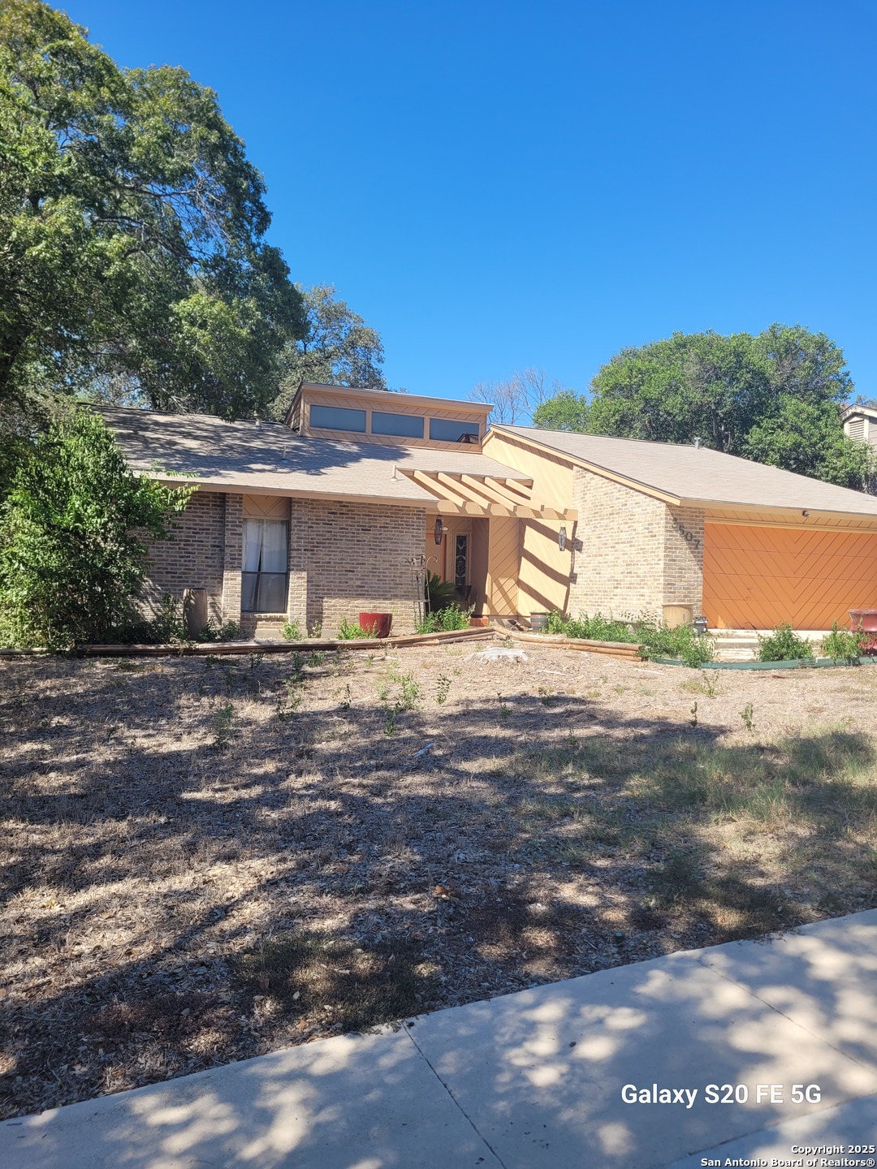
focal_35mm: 26
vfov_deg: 67.3
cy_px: 584
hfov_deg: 53.1
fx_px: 878
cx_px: 438
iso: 40
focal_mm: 5.4
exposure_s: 1/1399
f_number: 1.8
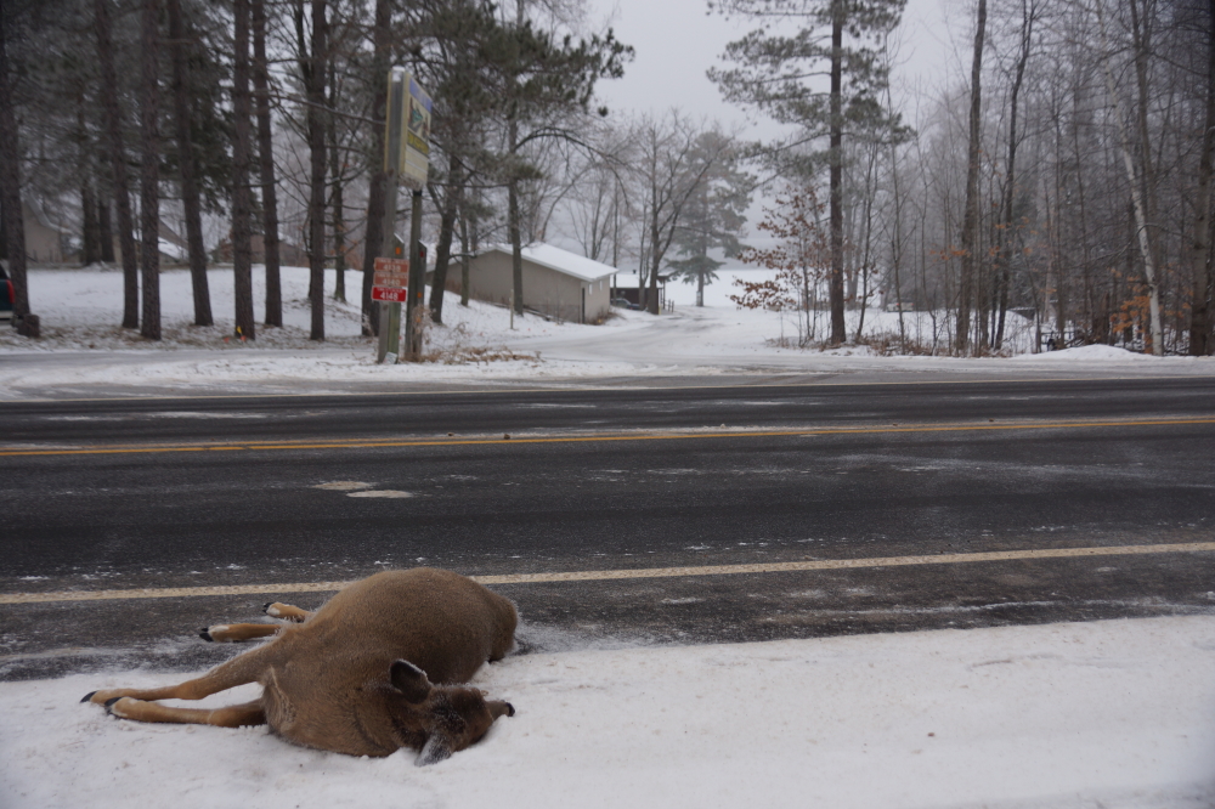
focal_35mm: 33
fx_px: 1113
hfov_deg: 57.2
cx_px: 608
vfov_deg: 39.9
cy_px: 404
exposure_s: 1/60
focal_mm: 22
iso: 100
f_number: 4
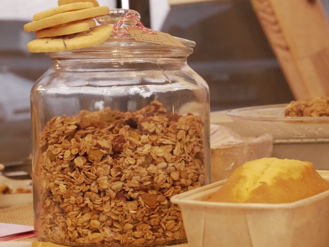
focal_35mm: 101
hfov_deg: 19.4
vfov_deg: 14.7
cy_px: 132
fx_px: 960
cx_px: 167
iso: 3200
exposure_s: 1/20
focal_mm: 46
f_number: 9
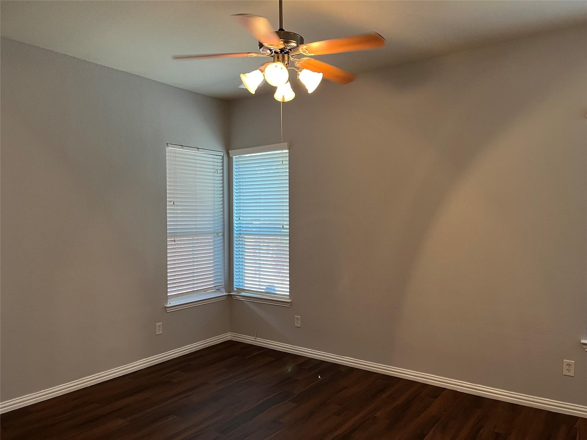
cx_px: 294
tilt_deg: -2.3
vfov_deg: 53.1
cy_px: 220
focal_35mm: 26
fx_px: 441
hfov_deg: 67.3
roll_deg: +0.4
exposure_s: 1/60
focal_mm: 5.1
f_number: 1.6
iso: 200
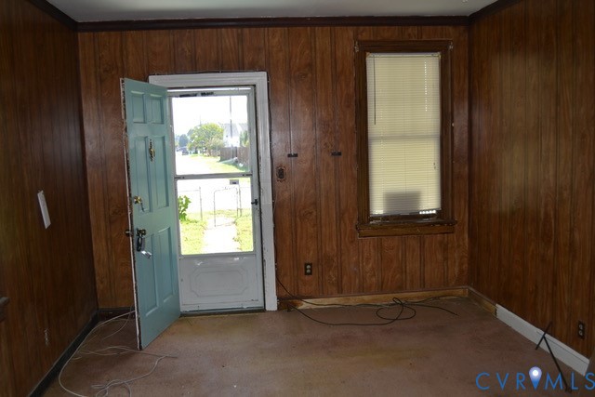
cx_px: 298
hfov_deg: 57.2
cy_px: 198
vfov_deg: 40.0
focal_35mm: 33
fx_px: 546
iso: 100
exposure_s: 1/125
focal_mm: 22
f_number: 4
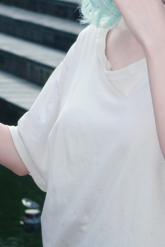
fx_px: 1141
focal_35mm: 166
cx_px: 104
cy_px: 59
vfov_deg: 12.3
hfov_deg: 8.3
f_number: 5.6
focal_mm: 50
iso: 400
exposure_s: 1/160
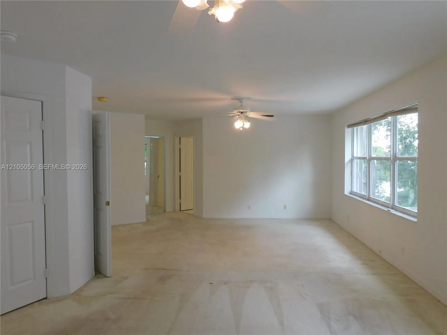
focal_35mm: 24
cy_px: 168
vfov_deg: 56.8
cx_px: 224
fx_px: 310
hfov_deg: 71.6
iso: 125
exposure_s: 1/40
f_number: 3.3
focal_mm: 4.3
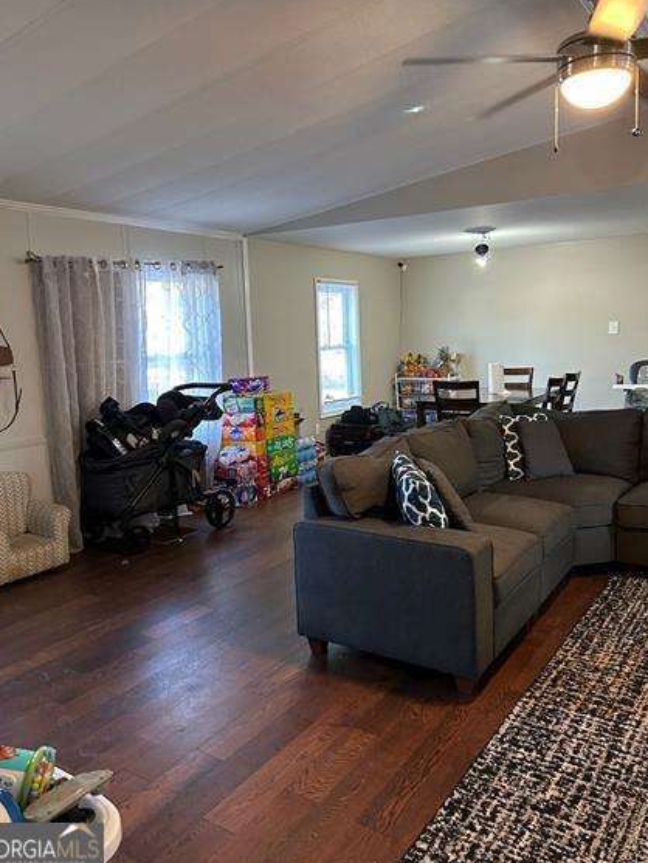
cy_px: 404
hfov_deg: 49.8
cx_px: 312
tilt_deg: -6.1
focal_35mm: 28
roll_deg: +1.6
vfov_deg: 63.4
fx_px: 699
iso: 320
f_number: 1.5
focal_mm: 5.7
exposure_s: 1/60
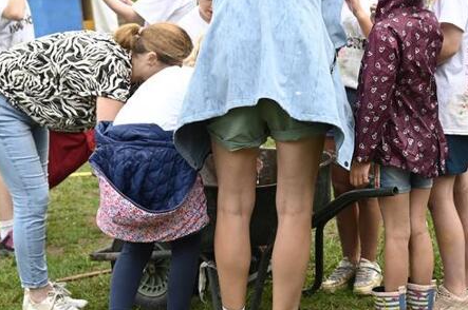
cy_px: 119
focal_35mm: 112
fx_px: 1454
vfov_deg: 12.2
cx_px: 352
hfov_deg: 18.2
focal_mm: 50
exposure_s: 1/60
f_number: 4
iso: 200
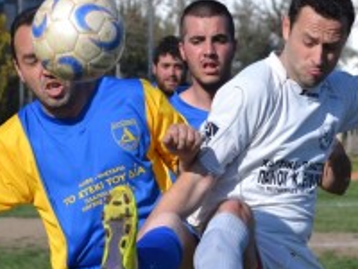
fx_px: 3930
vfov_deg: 3.9
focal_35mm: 380
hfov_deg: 5.2
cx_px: 251
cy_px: 268
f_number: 7.1
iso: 400
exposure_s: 1/2000
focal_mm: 80
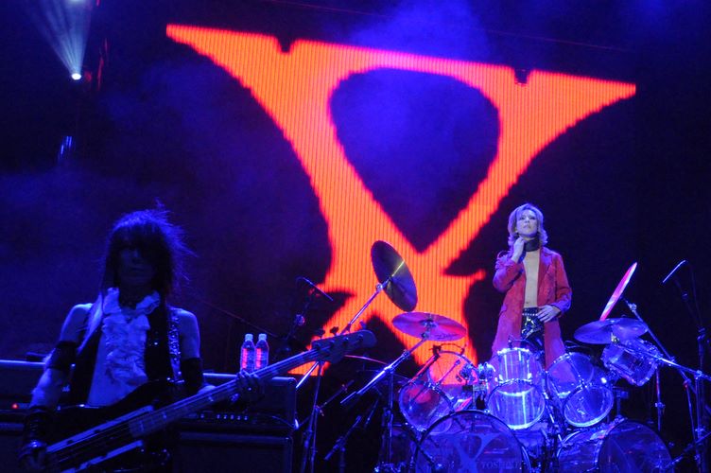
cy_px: 236
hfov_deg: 46.4
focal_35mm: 42
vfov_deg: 31.8
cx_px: 356
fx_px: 829
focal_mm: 28
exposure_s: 1/125
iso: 3200
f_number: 6.3
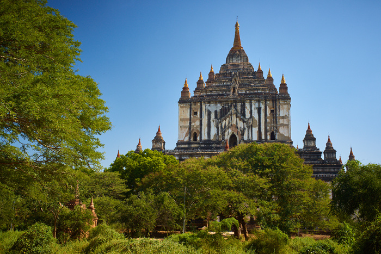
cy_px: 127
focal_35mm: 35
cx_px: 190
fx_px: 370
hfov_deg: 54.4
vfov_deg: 37.9
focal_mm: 35
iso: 200
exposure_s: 1/125
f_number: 8
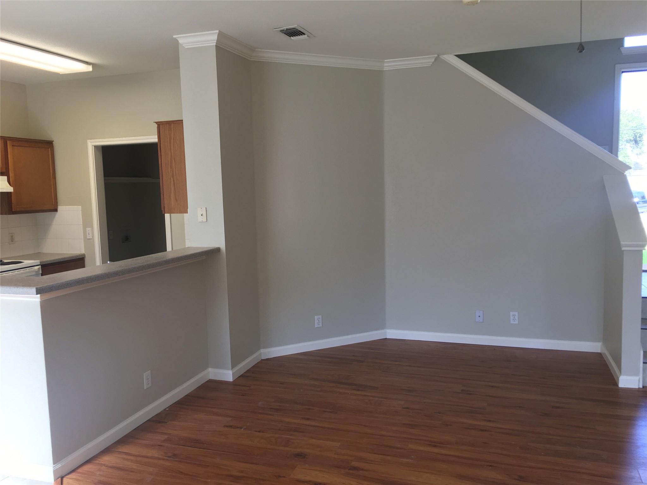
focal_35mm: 29
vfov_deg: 48.2
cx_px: 324
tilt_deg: -4.5
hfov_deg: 61.7
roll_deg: +2.3
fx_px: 542
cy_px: 242
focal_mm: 4.15
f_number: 2.2
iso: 25
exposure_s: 1/40
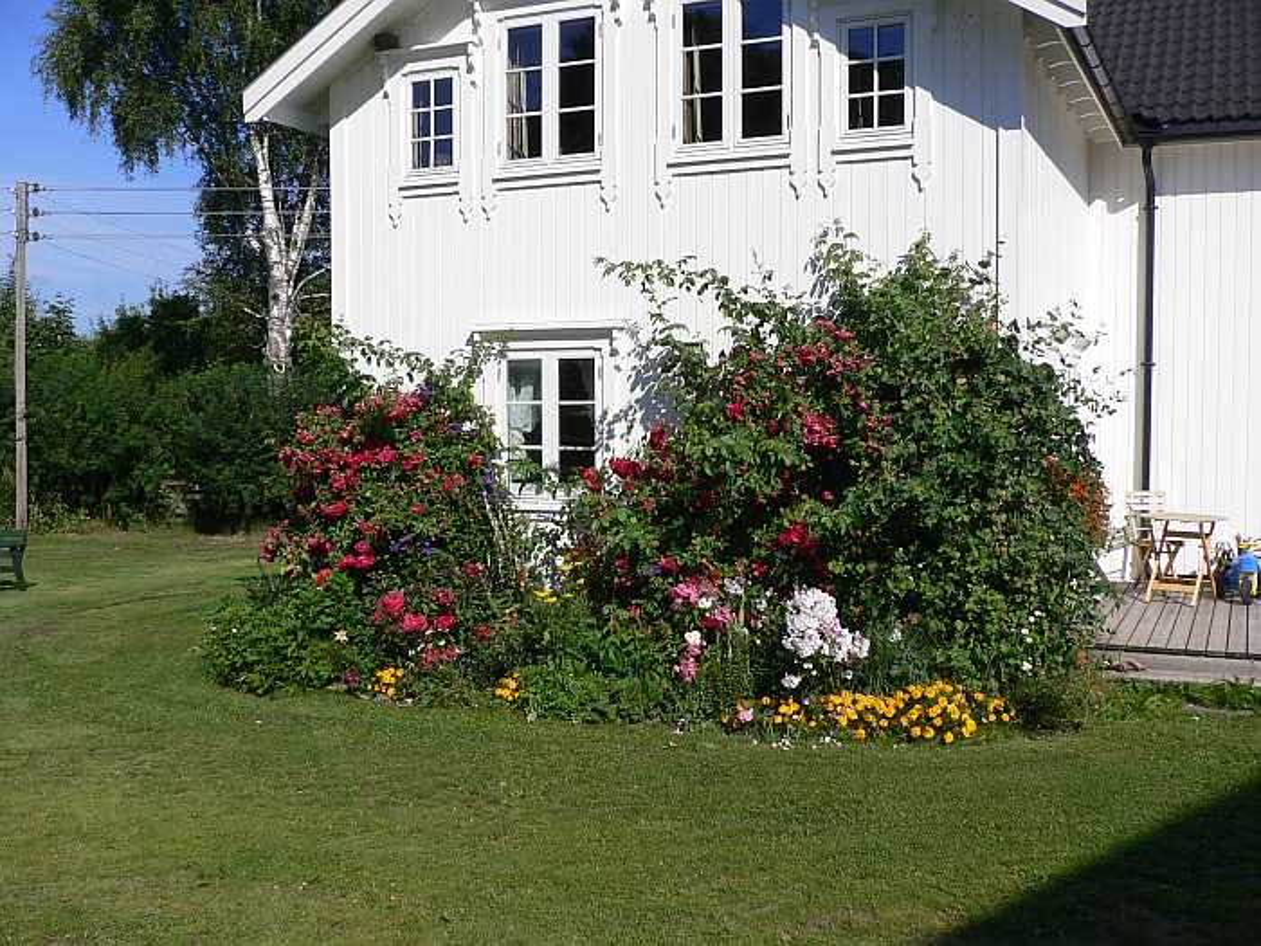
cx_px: 630
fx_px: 1275
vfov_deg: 40.7
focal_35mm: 35
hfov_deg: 52.6
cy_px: 473
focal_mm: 5.8
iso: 100
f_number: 5.6
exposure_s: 1/640
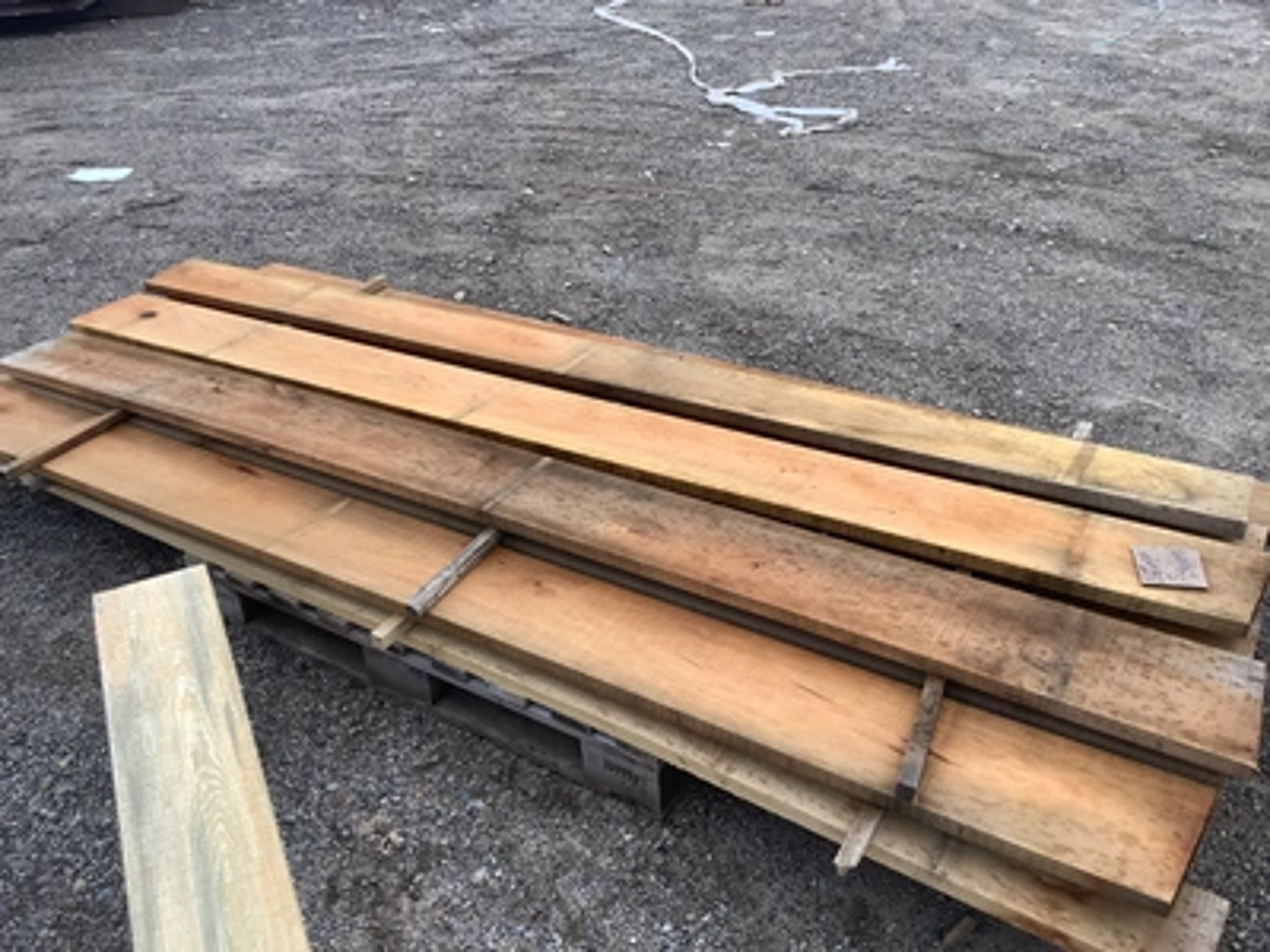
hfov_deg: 58.4
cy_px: 476
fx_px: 1137
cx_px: 635
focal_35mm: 31
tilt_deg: -31.2
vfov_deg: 45.4
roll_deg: +4.3
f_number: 2.4
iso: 25
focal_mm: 3.3
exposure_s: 1/219
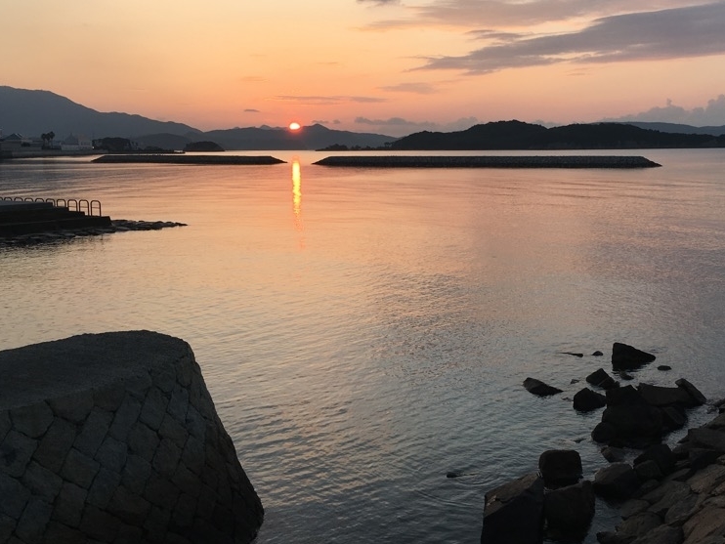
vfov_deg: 36.0
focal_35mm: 40
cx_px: 481
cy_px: 250
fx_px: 838
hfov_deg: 46.1
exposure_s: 1/416
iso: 25
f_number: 2.2
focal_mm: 4.15
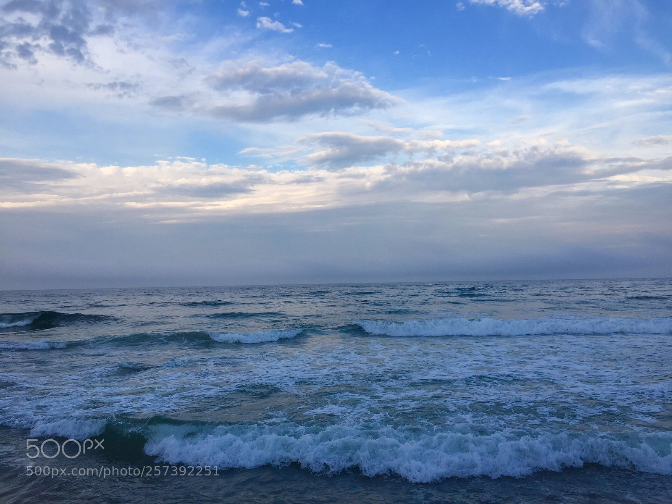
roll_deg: +0.5
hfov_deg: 61.7
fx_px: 563
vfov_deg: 48.2
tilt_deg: +1.5
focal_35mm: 29
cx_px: 336
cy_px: 252
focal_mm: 4.15
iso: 32
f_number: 2.2
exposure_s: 1/581
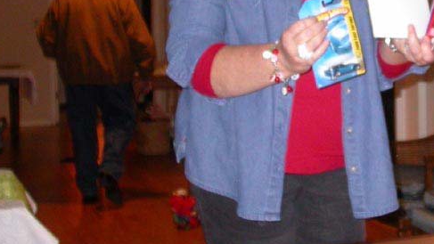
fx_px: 1001
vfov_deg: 13.7
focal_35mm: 87
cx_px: 361
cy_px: 4
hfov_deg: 24.0
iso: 200
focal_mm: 7.85
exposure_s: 1/60
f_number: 2.6
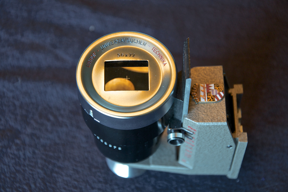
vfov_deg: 13.0
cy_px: 96
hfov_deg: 19.5
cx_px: 144
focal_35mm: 105
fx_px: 839
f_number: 5.3
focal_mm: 70
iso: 800
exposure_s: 1/50
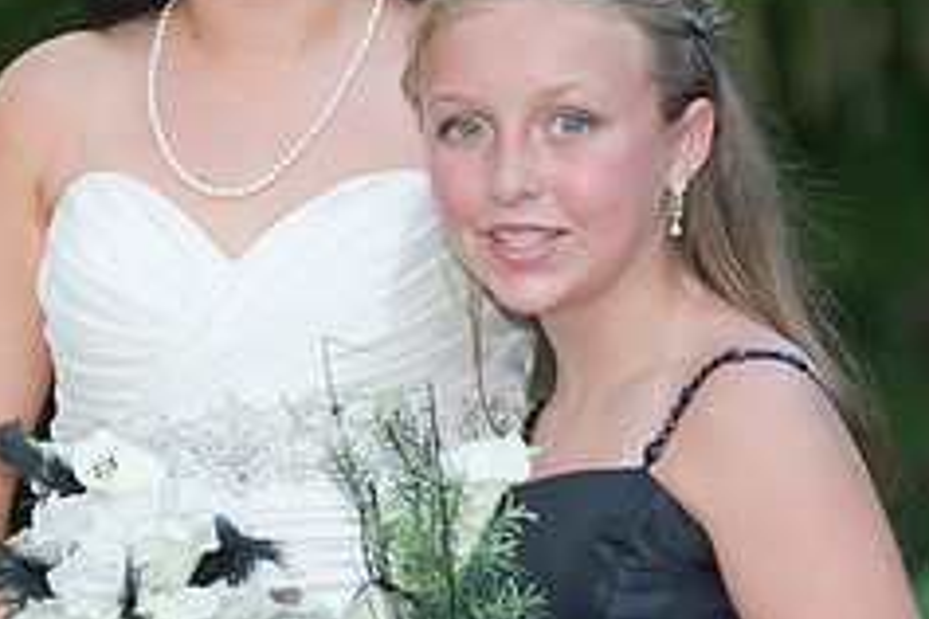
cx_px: 282
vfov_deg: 3.7
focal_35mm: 367
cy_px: 200
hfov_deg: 5.6
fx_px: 9470
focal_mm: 150
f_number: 2.8
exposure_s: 1/160
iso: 1250
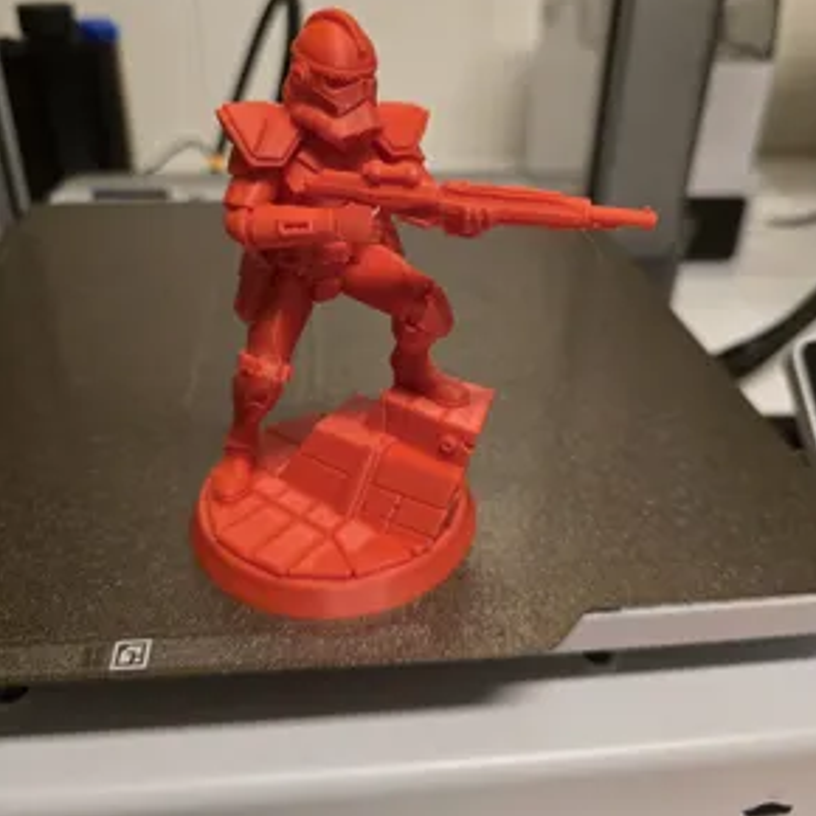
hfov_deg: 57.3
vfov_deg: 57.2
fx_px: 747
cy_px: 366
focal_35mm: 28
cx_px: 419
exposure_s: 1/100
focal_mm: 6.3
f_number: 1.7
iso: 800
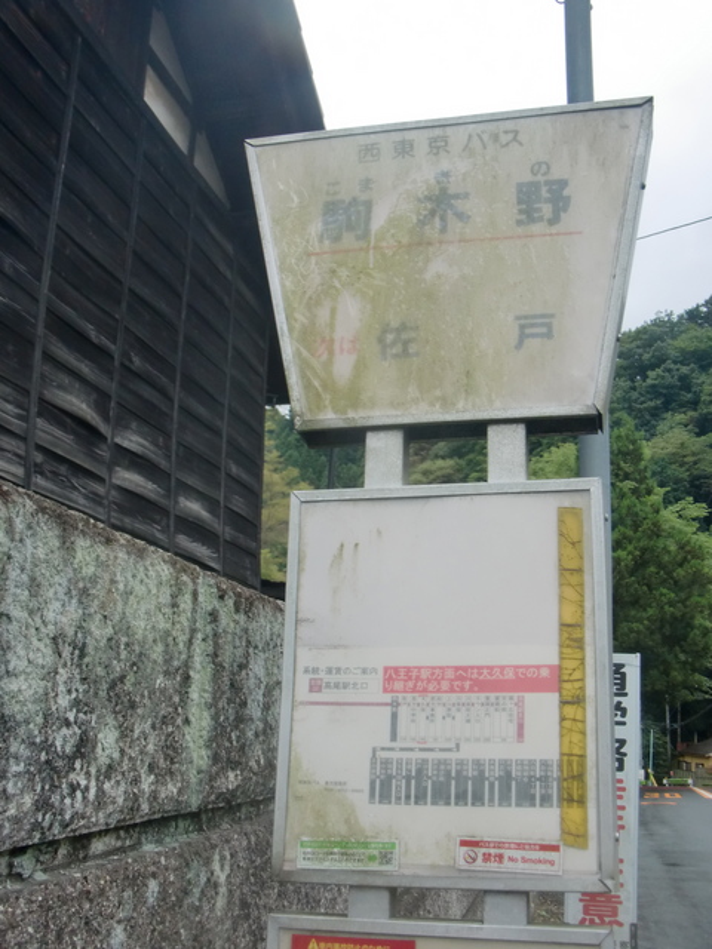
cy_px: 474
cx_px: 356
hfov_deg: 37.7
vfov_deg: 49.0
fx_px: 1042
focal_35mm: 38
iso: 64
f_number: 3.9
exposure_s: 1/80
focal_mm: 6.66
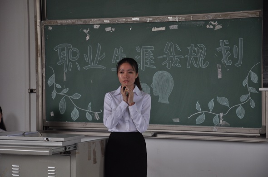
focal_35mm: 120
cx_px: 134
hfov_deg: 17.1
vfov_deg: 11.4
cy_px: 88
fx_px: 892
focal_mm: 80
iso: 320
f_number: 5.3
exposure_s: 1/40
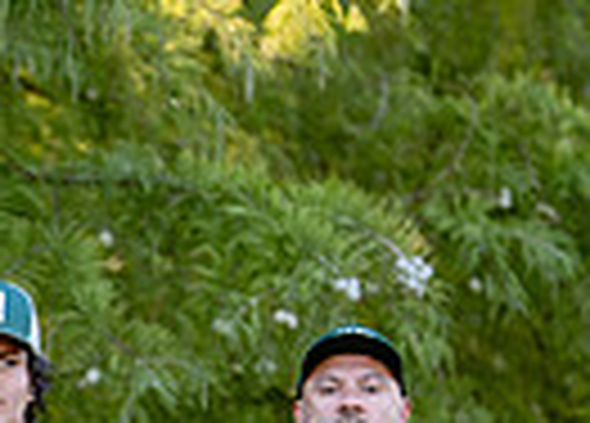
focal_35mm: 348
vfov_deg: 4.1
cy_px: 741
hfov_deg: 5.7
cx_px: -237
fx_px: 5840
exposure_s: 1/1000
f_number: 1.2
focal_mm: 50
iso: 100
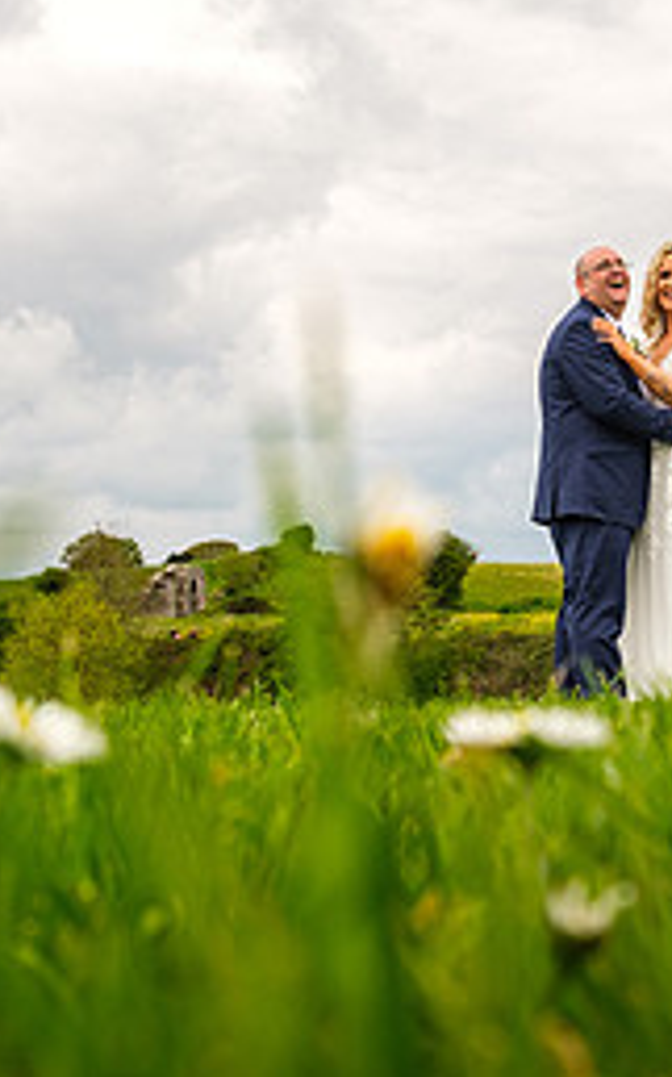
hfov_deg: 20.9
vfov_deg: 32.7
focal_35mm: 62
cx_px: 451
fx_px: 1819
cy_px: 353
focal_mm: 16
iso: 160
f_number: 5
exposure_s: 1/500
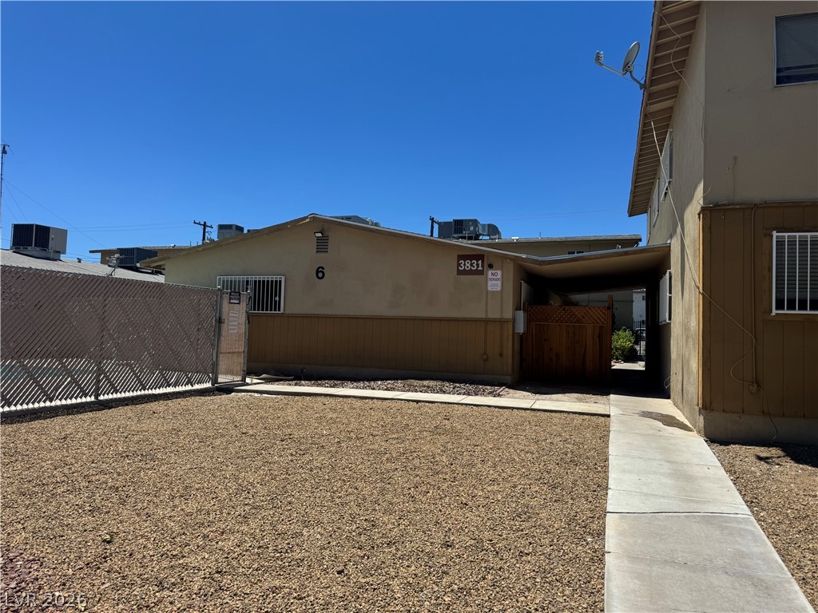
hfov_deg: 71.6
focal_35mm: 24
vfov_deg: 56.8
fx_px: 567
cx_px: 409
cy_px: 306
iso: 80
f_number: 1.78
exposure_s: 1/6410
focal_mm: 6.76
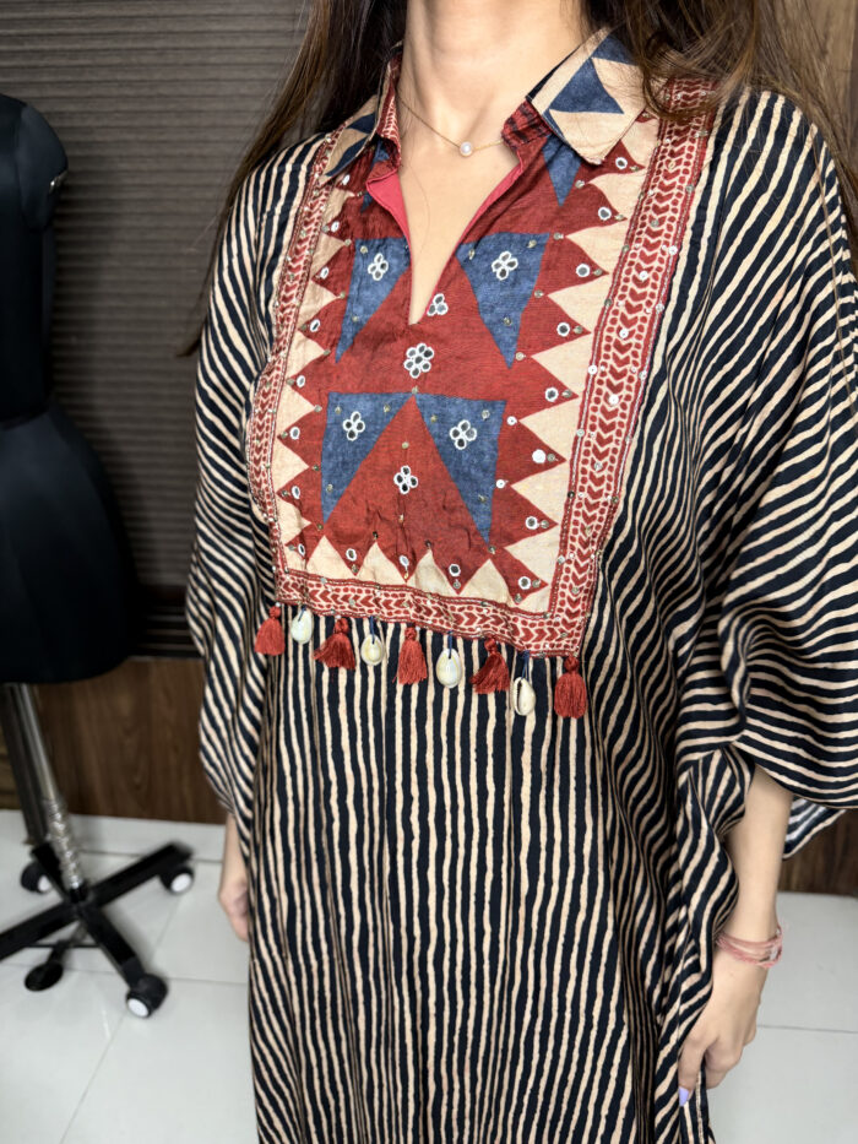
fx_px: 793
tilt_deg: -23.9
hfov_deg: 56.8
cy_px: 572
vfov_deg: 71.6
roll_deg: -0.7
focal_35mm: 24
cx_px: 429
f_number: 1.78
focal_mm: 6.76
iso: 160
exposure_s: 1/50
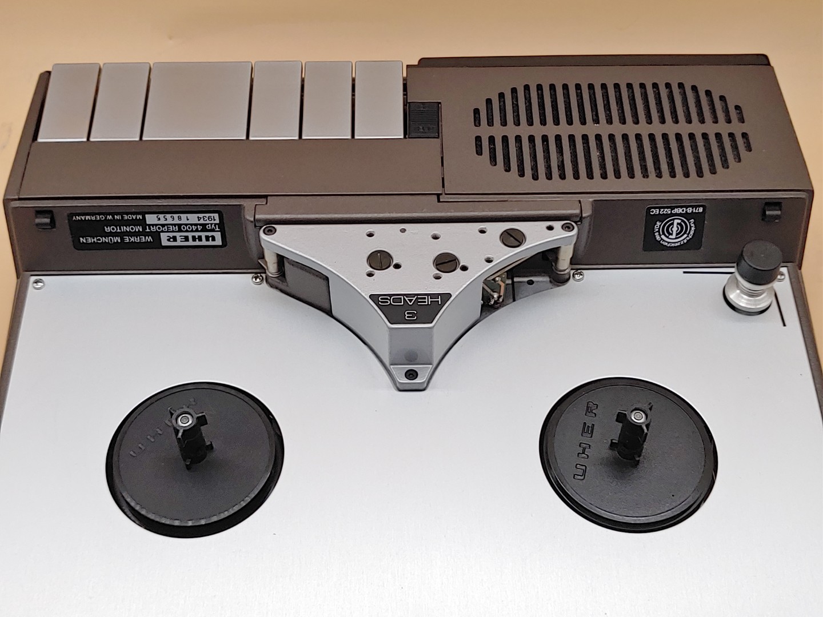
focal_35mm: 52
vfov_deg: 28.0
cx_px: 412
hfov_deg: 36.8
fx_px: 1236
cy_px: 308
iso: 50
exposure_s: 1/127
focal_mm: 4.36
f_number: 1.8
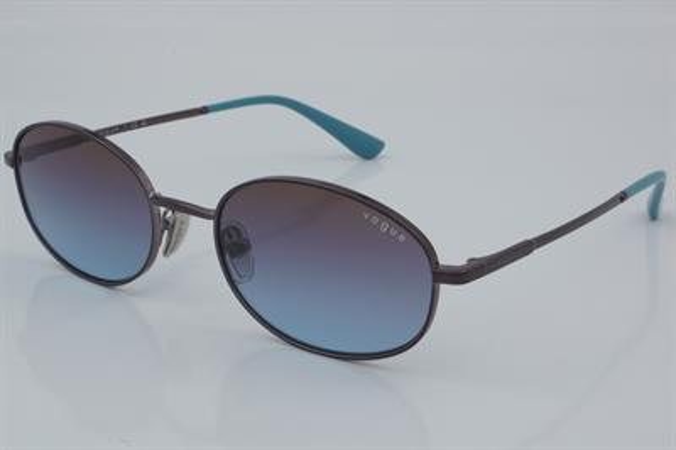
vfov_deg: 18.2
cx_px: 338
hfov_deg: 27.0
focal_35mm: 75
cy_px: 225
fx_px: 1407
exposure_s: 1/4
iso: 100
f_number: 32
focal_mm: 50
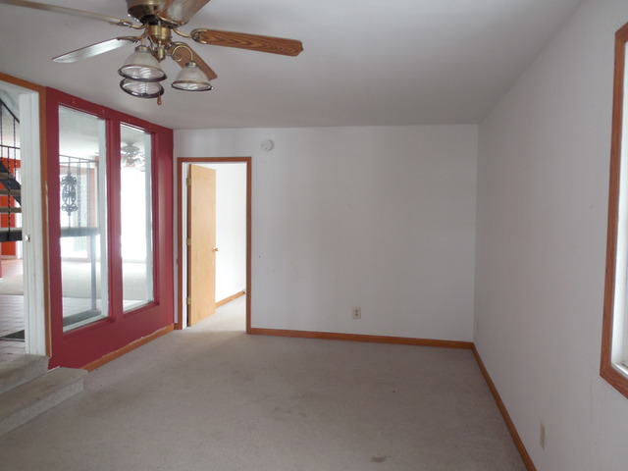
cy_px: 236
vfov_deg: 54.9
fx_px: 454
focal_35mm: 25
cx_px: 314
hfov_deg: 69.4
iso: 125
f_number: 3.3
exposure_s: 1/30
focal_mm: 4.5
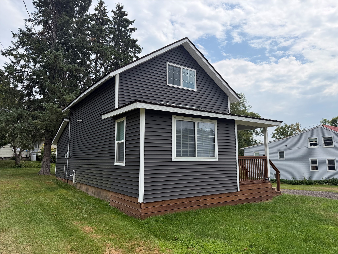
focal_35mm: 24
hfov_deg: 71.6
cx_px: 169
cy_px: 127
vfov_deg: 56.8
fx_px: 234
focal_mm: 6.76
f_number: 1.78
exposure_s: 1/5319
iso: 100
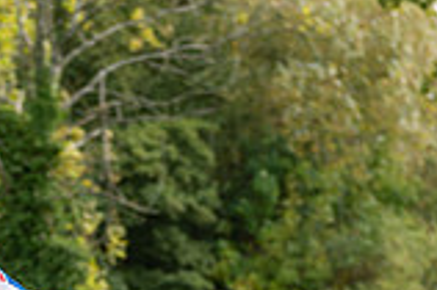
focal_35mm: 243
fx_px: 2947
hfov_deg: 8.4
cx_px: -55
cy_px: 399
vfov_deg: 5.6
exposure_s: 1/500
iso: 200
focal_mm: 66
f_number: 3.2
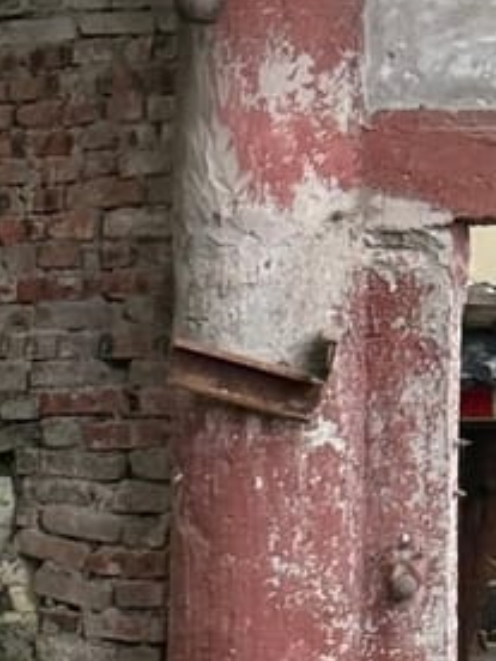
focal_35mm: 250
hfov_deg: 5.8
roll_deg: -1.3
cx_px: 946
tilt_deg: +1.2
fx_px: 4776
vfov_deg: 7.9
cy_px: 515
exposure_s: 1/142
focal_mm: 6.76
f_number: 1.78
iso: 200
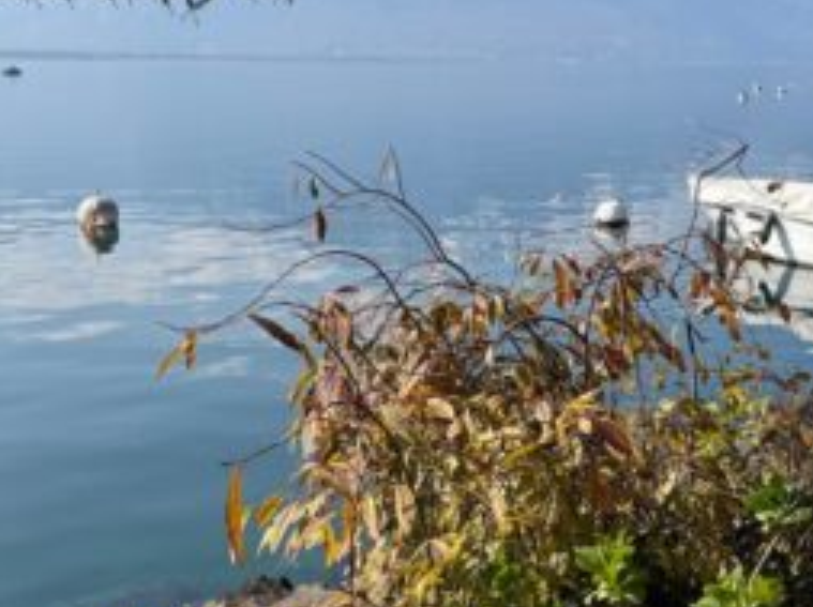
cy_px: 193
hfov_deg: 33.8
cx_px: 440
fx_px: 1337
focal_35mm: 57
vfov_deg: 25.4
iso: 80
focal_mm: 6.76
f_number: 1.78
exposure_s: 1/4673
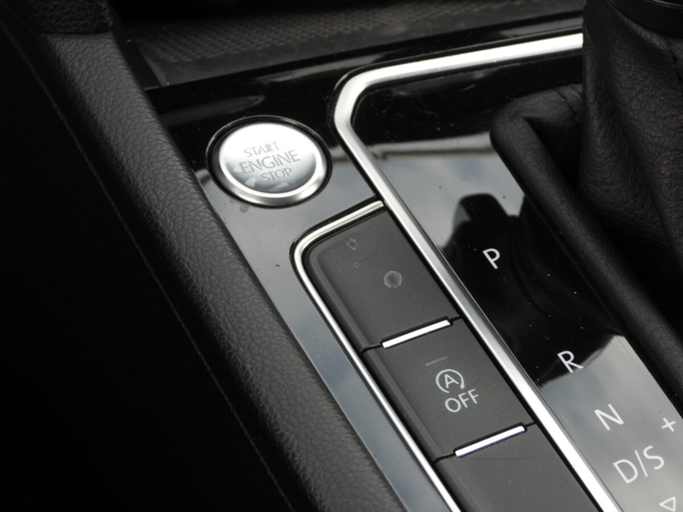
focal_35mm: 91
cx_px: 342
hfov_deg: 21.5
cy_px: 256
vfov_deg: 16.2
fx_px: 1796
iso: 100
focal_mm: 16.3
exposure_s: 1/100
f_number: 3.5
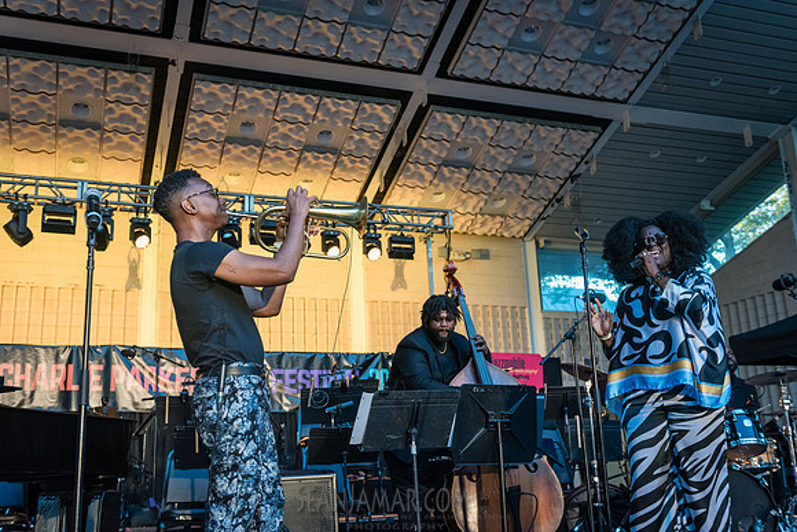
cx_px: 398
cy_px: 266
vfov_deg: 35.1
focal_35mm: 38
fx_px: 841
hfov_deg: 50.7
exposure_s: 1/400
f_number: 4
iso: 4000
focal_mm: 38
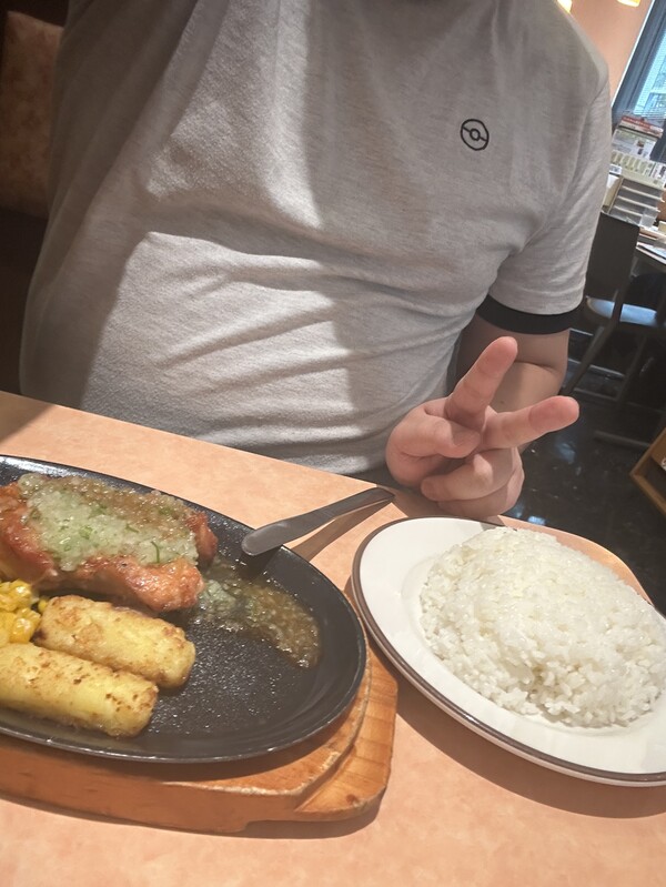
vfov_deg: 59.9
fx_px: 769
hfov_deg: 46.8
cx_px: 333
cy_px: 444
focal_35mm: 30
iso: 125
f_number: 1.9
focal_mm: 2.69
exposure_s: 1/50
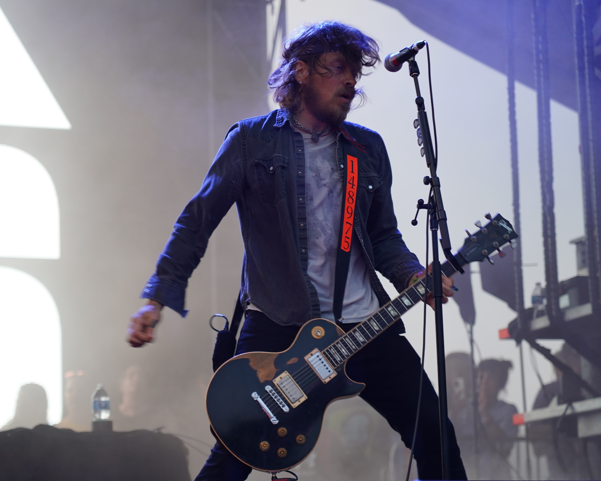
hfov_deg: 15.1
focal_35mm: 127
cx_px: 223
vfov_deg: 12.1
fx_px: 2259
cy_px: 254
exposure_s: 1/125
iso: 800
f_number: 4
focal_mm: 105
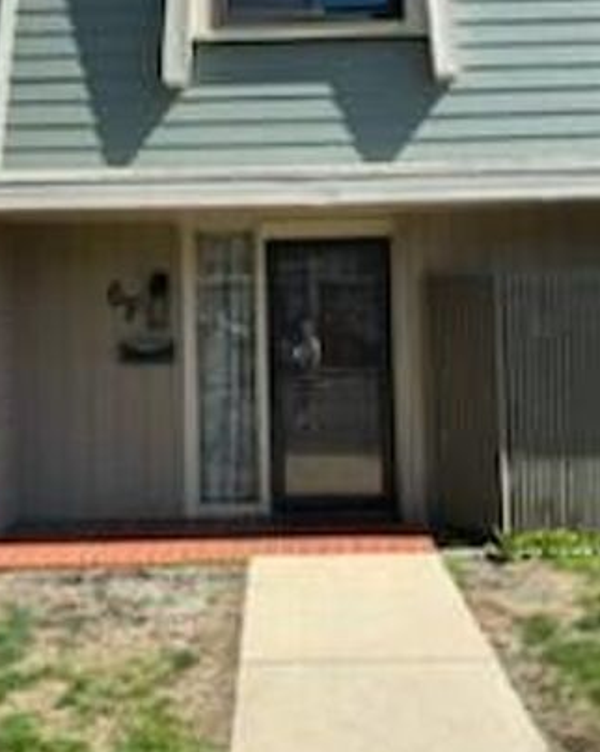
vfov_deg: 43.6
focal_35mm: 42
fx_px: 933
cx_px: 293
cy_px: 305
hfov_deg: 35.6
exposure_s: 1/2151
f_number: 1.6
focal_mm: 5.96
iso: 50
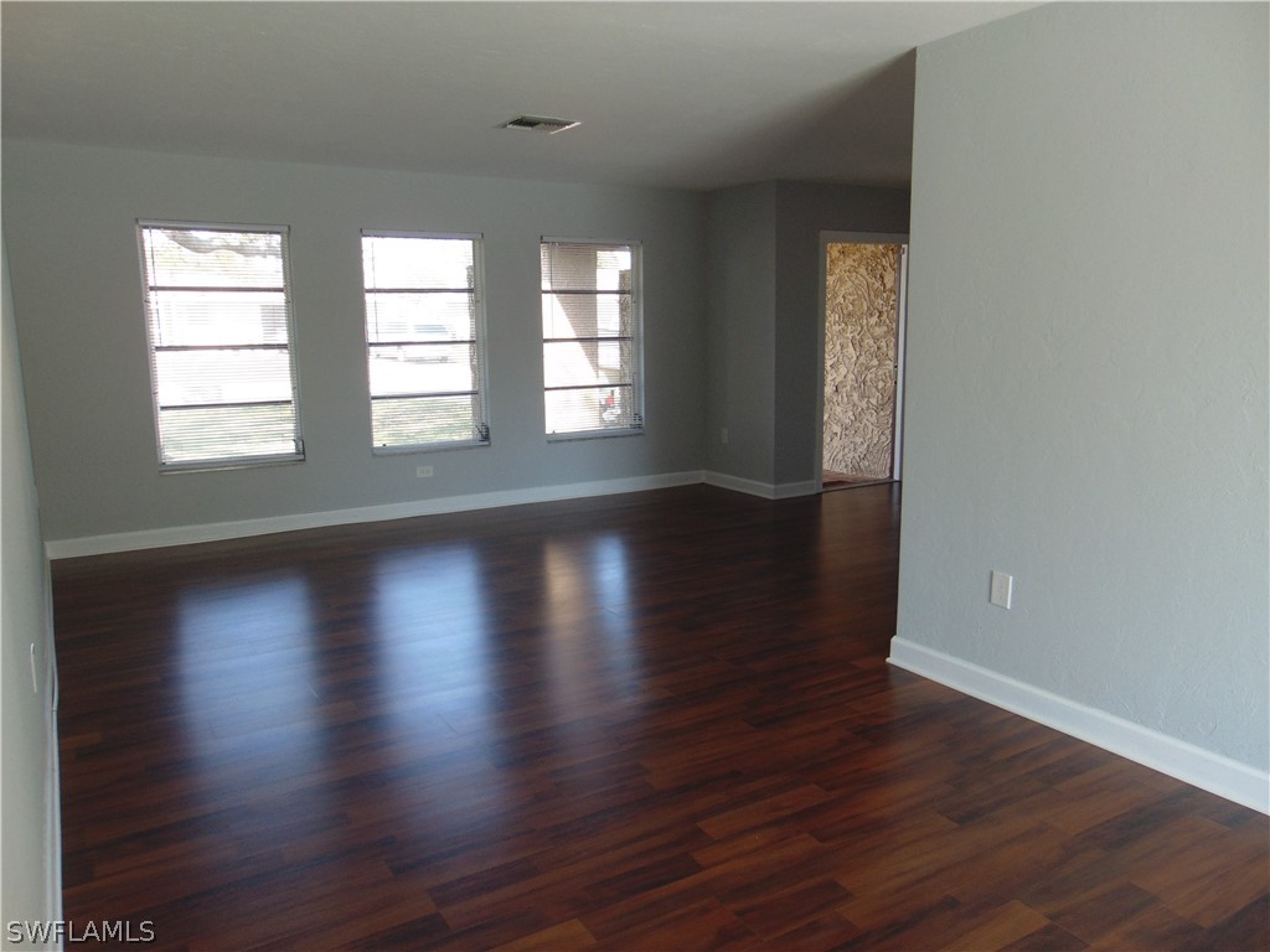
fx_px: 917
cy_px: 476
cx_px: 635
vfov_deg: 54.9
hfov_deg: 69.4
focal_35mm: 25
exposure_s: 1/50
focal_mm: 4.5
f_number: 3
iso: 80
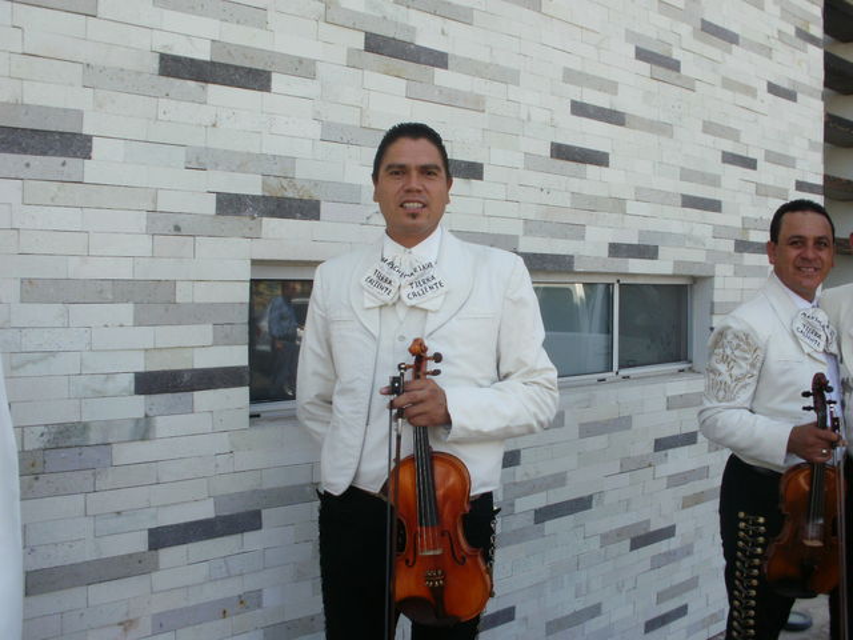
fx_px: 887
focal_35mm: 36
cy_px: 320
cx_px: 426
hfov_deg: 51.4
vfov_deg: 39.7
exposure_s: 1/160
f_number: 5.6
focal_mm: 6.3
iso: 100
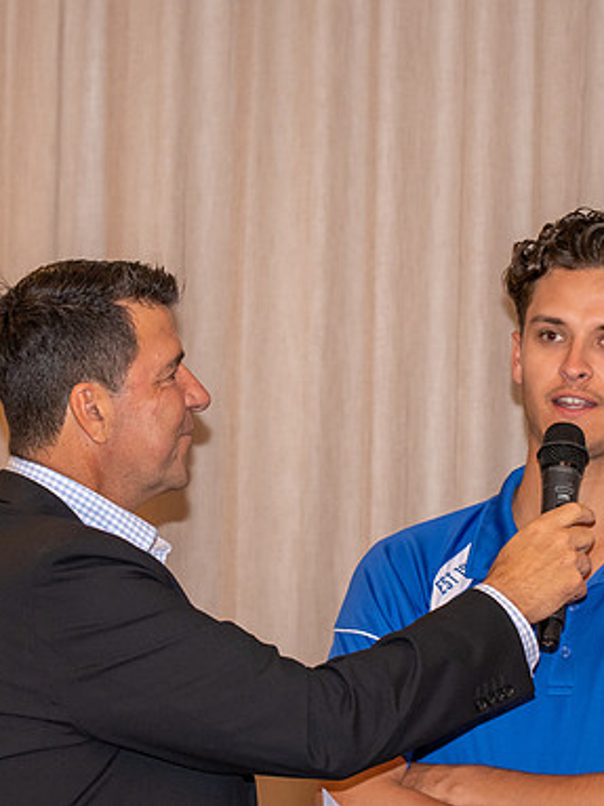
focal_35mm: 153
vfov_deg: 12.9
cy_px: 401
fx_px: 3561
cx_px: 343
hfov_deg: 9.7
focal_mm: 70
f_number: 2.8
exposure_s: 1/60
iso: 1000
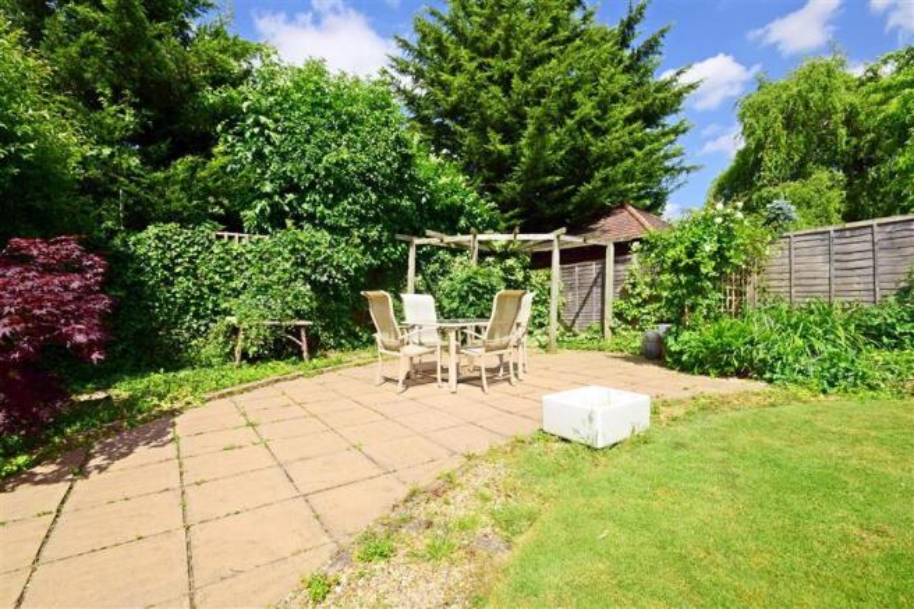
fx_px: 381
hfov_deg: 100.4
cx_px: 457
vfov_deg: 77.3
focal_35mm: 15
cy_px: 304
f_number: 22
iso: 160
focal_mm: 10
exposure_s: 1/200
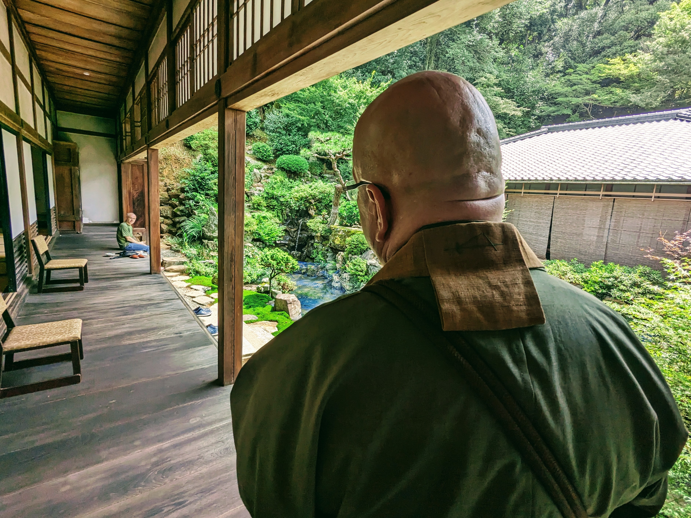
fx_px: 319
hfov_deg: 94.5
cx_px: 346
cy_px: 259
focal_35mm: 16
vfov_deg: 78.1
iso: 40
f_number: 2.2
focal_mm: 2.35
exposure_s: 1/392
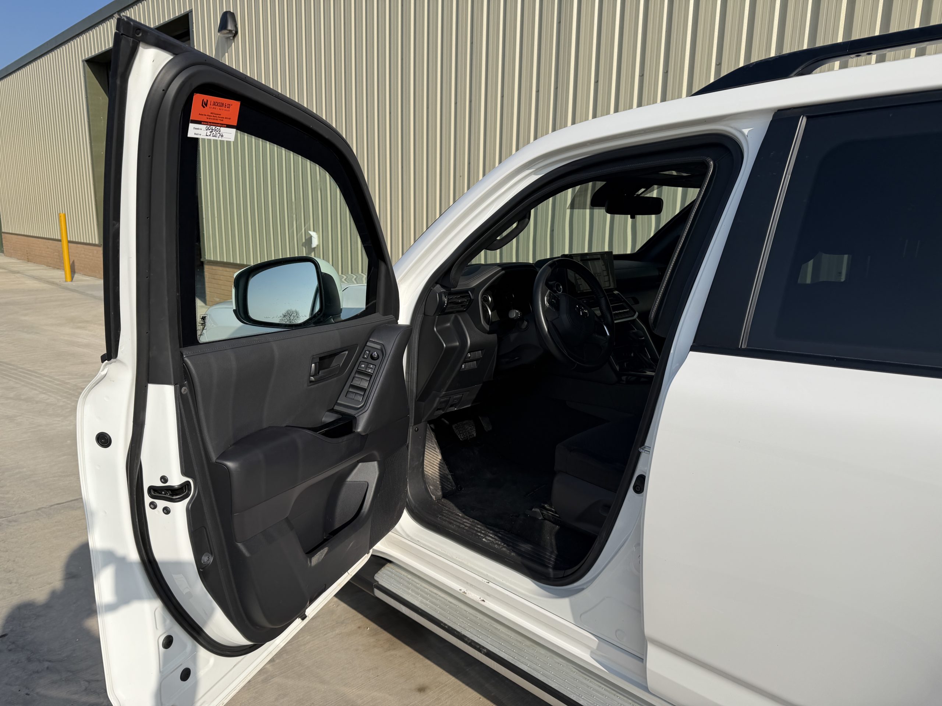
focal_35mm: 24
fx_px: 653
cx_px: 471
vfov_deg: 56.8
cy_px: 353
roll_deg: -0.6
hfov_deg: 71.6
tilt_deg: -11.9
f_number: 1.78
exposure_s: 1/5714
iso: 80
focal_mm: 6.76
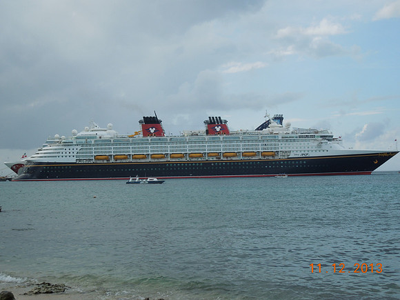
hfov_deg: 35.5
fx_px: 624
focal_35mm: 54
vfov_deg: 27.0
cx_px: 200
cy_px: 150
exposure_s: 1/640
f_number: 4.2
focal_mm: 9.8
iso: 100
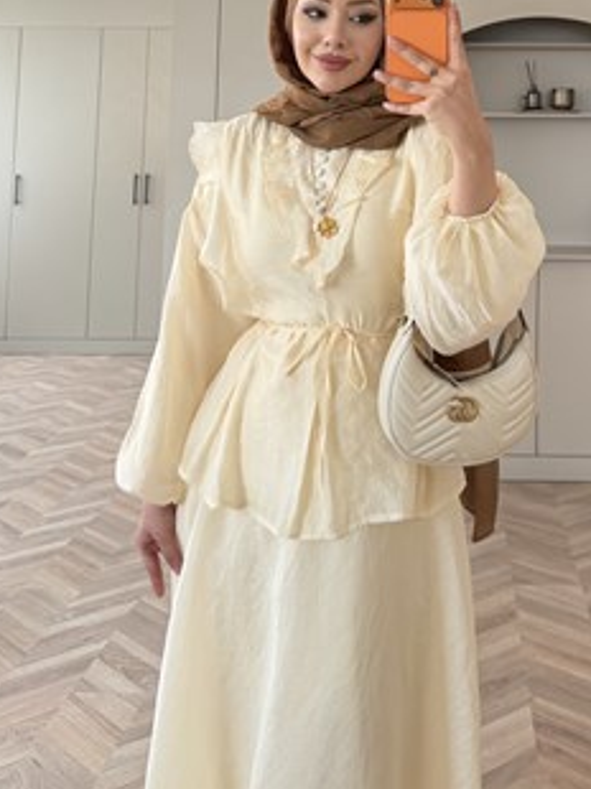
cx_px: 377
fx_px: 729
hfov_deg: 43.7
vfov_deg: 55.9
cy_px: 276
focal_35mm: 32
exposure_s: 1/109
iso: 200
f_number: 1.78
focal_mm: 6.76
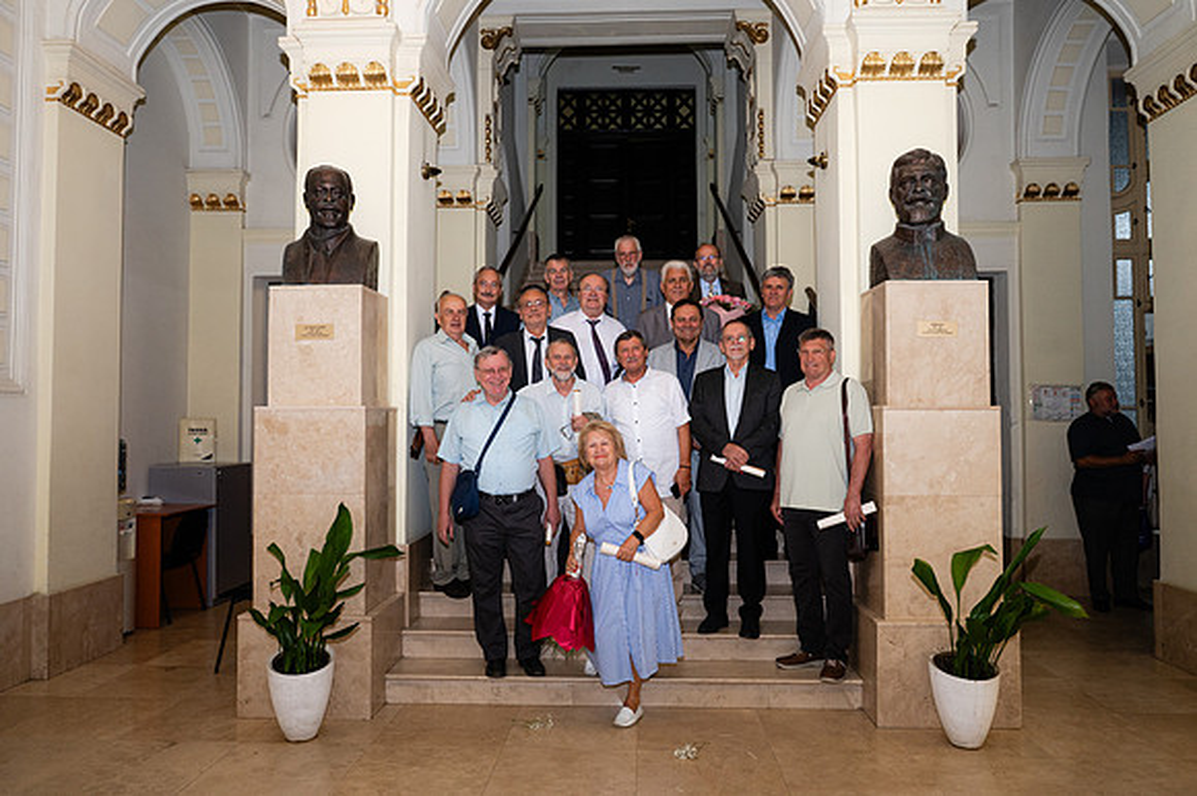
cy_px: 398
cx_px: 598
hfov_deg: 69.8
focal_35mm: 26
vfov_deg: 49.8
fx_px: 857
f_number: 5
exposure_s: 1/200
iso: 2500
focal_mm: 25.5
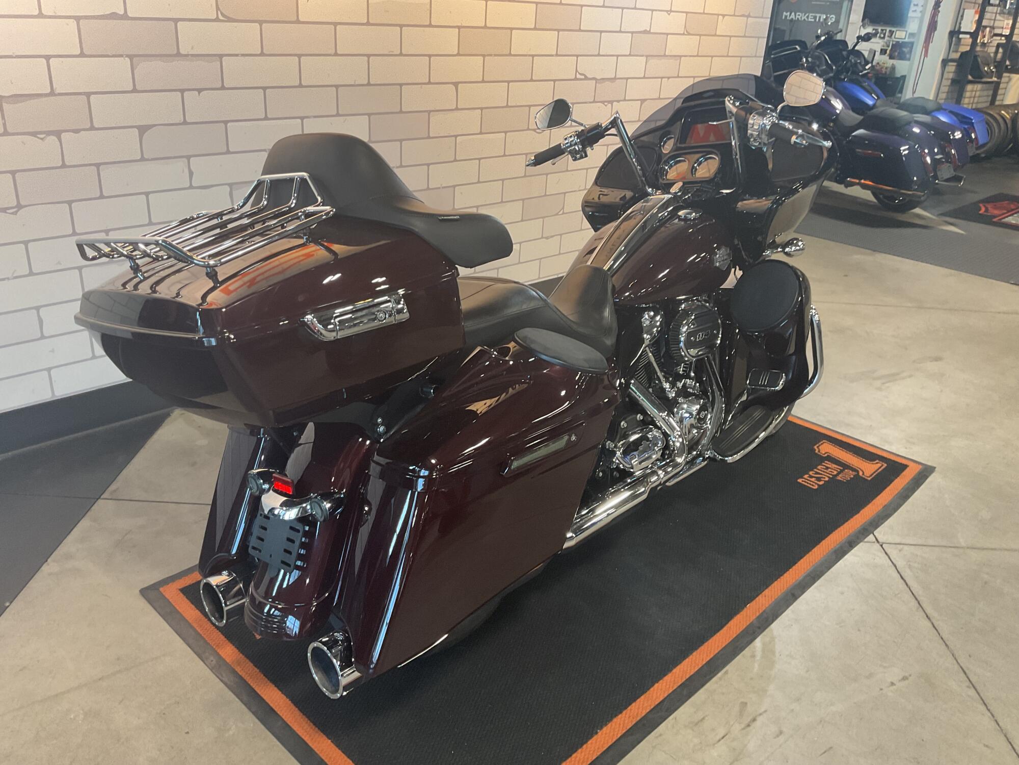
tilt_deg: -24.7
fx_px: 854
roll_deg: -2.1
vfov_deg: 48.2
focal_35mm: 29
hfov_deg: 61.7
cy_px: 382
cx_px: 510
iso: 80
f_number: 1.8
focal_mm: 3
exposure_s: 1/50
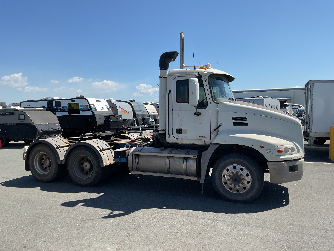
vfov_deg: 48.2
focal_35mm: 29
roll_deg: +1.2
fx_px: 280
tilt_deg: -2.3
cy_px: 126
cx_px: 167
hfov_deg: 61.7
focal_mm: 3
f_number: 1.8
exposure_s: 1/1984
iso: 16
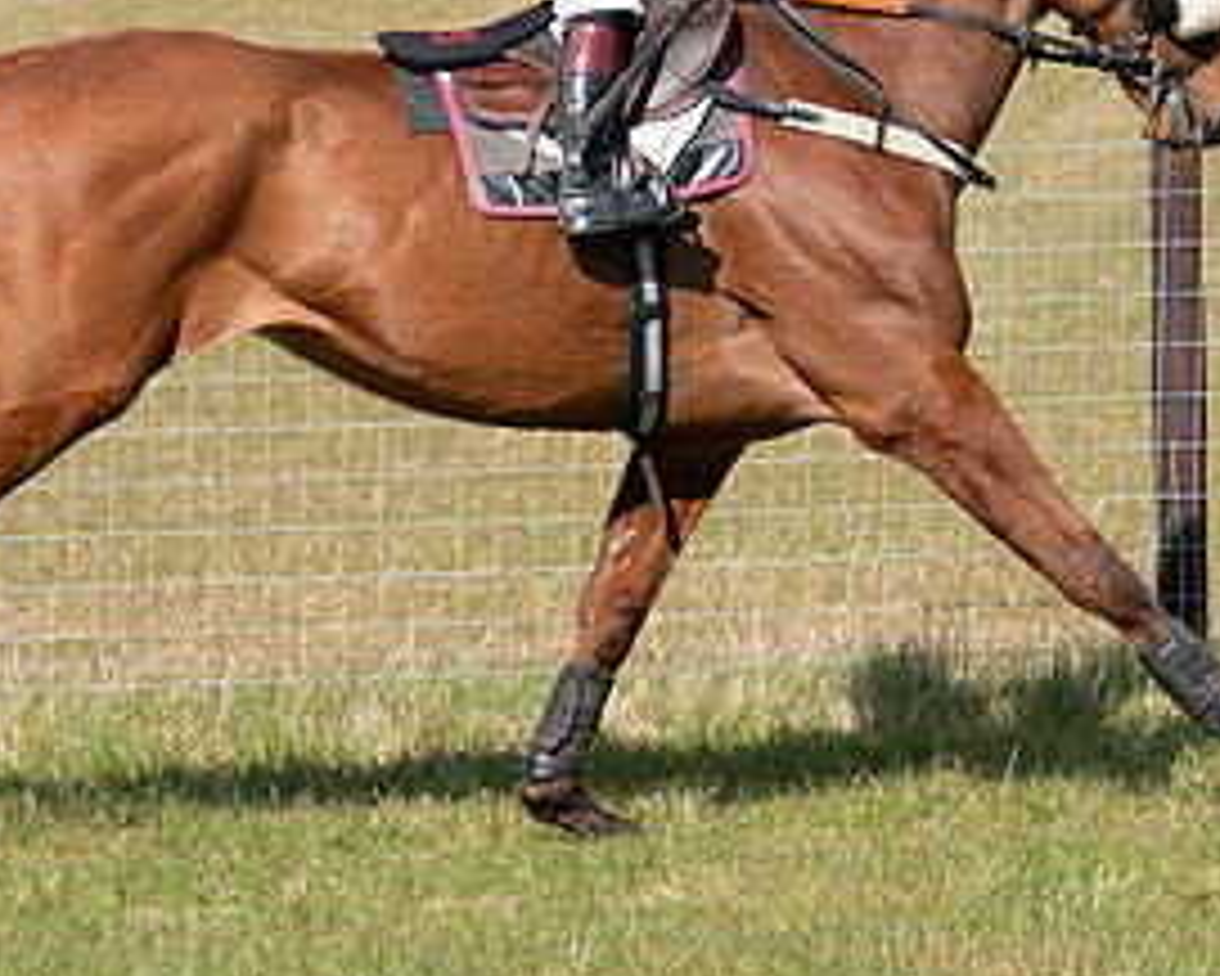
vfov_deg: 5.1
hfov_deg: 6.4
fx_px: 10944
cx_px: 675
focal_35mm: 303
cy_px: 218
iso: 400
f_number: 5
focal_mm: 101
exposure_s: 1/2000
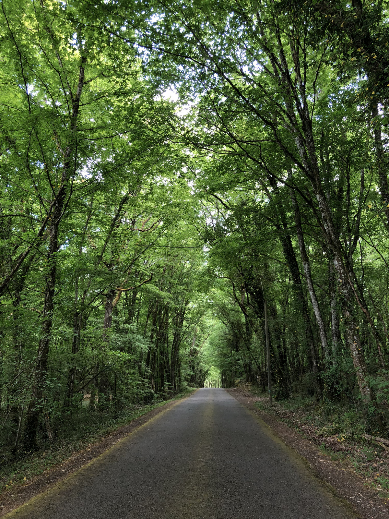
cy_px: 260
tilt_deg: +19.0
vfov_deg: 63.4
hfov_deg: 49.7
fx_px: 420
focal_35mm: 28
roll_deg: +0.1
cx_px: 194
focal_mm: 4
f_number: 1.8
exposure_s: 1/120
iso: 40
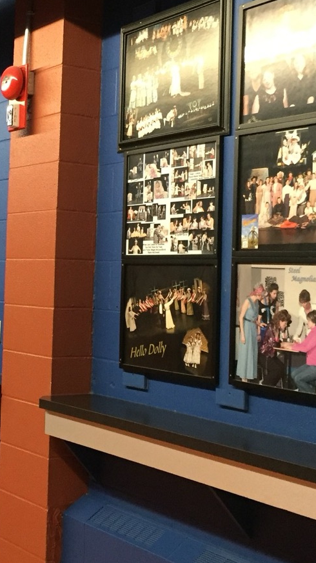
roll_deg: -2.2
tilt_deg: +0.8
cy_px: 233
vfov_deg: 35.9
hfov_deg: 20.1
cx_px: 2
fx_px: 865
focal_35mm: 58
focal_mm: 4.15
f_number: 2.2
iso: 250
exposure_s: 1/15
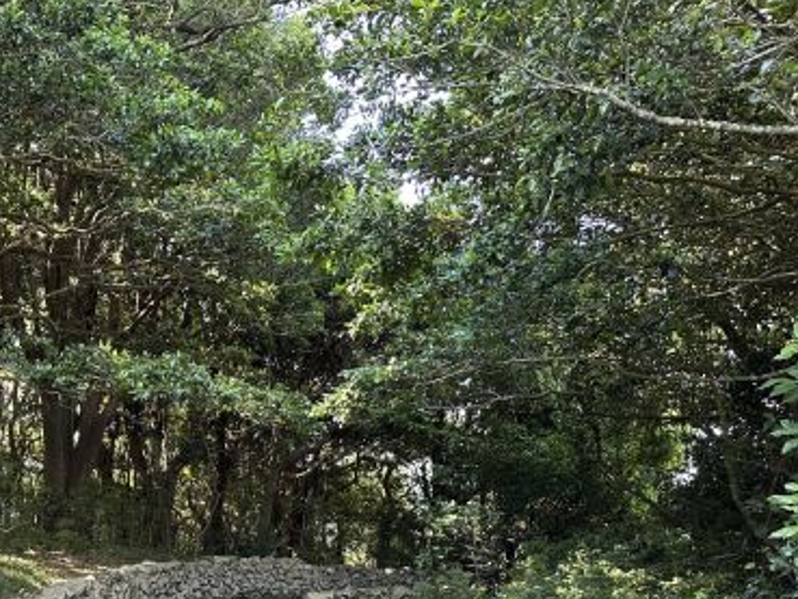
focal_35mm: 39
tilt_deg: +4.3
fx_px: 899
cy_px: 445
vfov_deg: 36.0
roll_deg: -0.3
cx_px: 162
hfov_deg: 45.5
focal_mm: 6.86
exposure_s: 1/104
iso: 250
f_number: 1.78
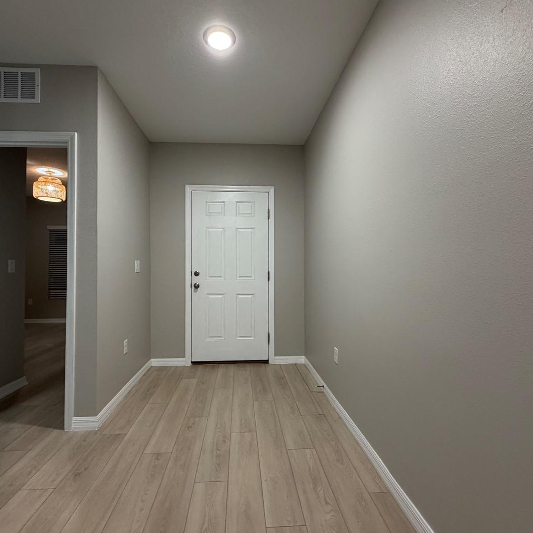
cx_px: 258
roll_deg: -0.5
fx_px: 296
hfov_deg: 83.9
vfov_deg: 84.0
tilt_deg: +1.4
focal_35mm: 17
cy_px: 262
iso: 250
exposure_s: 1/60
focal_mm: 2.22
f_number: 2.2
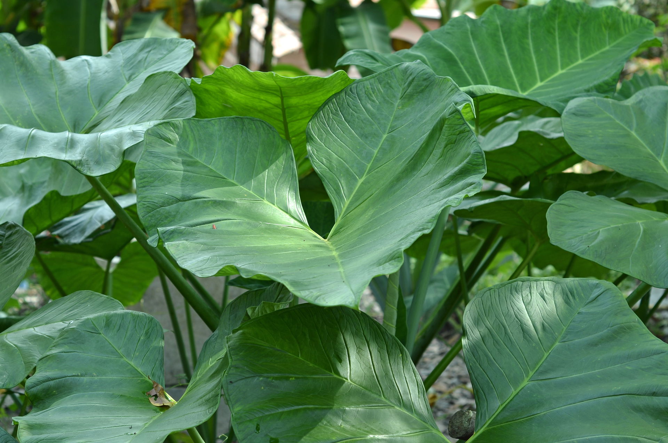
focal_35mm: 75
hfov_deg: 27.0
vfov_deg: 18.1
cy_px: 222
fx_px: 1389
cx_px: 334
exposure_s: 1/125
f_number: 4.5
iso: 100
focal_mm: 50
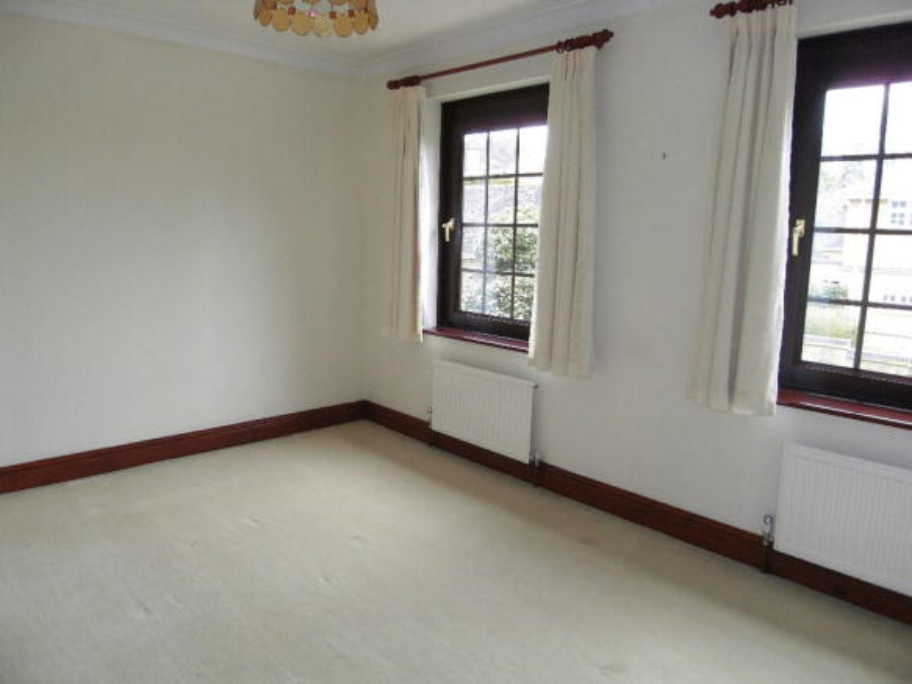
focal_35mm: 24
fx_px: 632
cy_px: 342
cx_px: 456
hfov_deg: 71.6
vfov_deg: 56.8
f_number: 2.8
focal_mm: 4.3
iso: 100
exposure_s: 1/40
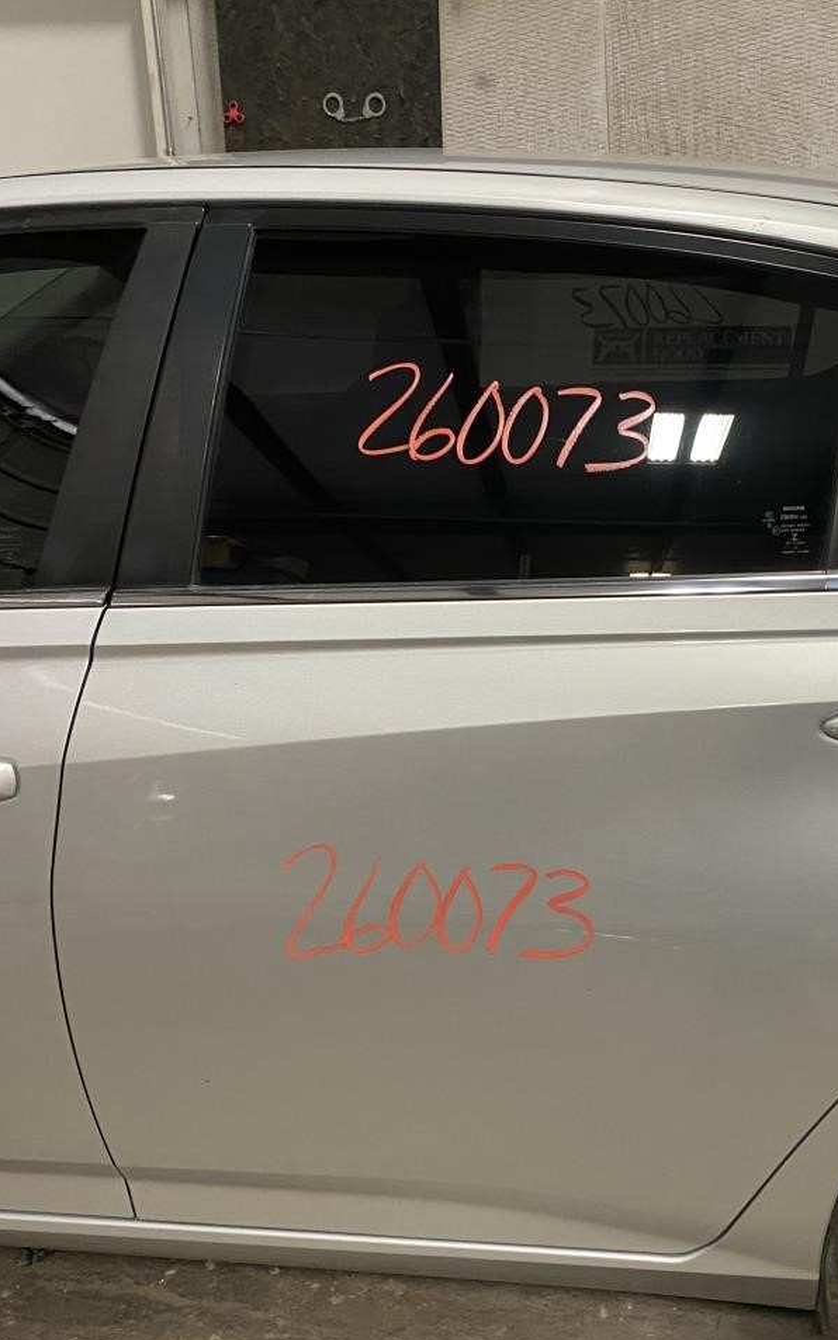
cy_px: 672
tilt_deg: -20.2
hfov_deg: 33.9
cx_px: 606
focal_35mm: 37
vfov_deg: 52.7
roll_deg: -1.4
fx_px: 1351
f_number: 1.8
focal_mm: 4.25
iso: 250
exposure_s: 1/60
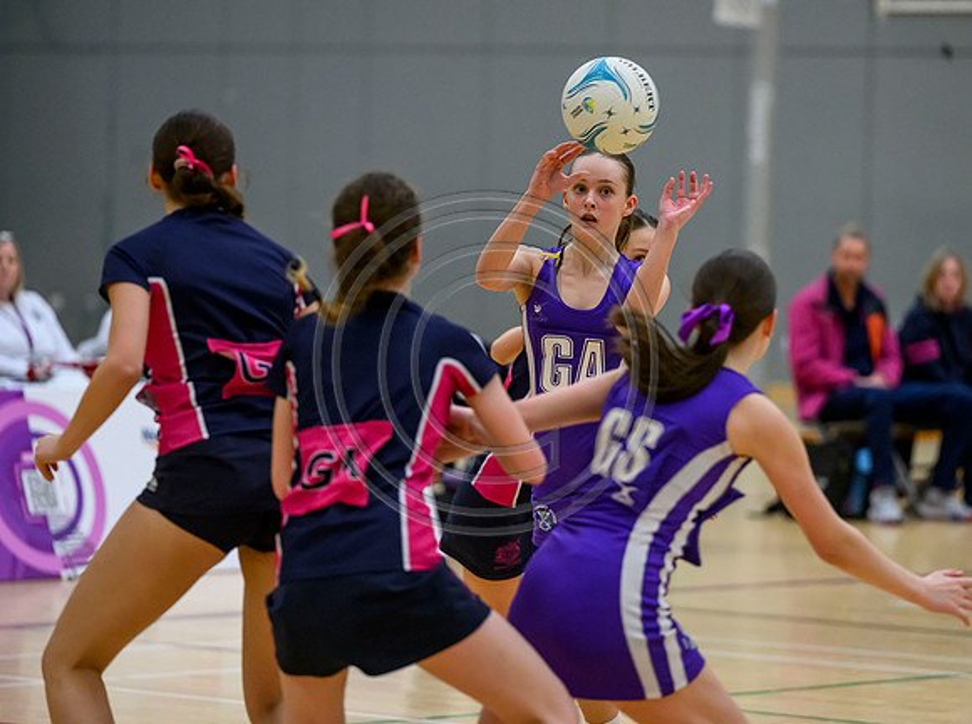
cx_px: 543
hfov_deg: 9.2
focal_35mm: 215
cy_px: 362
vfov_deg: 6.9
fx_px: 6030
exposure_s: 1/1000
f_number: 3.5
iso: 6400
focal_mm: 200
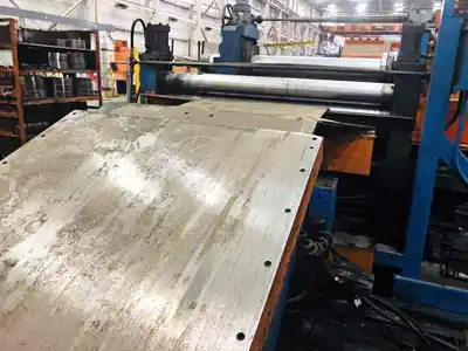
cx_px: 234
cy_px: 176
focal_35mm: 28
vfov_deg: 49.7
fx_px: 379
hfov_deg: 63.4
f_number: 1.8
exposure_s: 1/15
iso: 100
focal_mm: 3.99
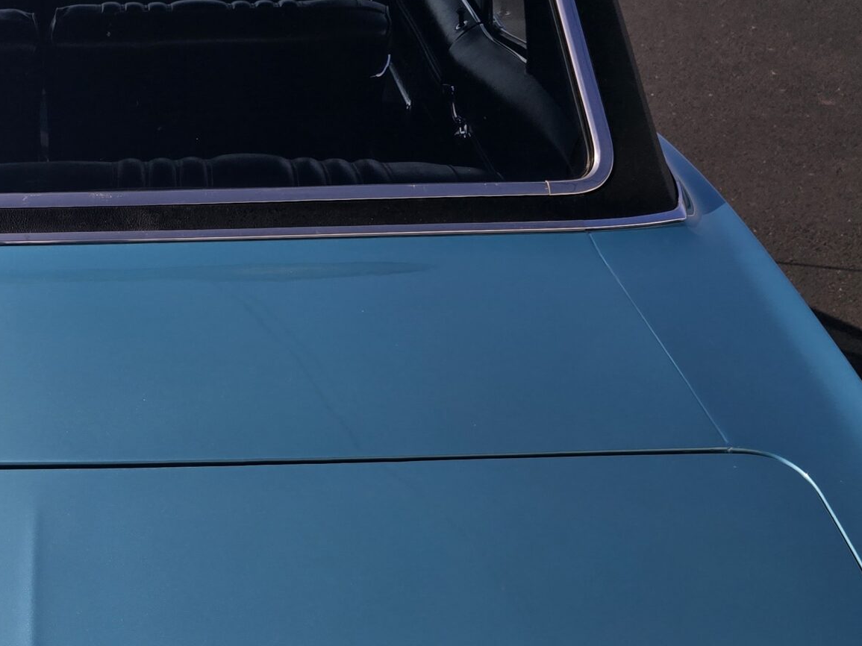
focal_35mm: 51
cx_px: -43
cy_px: 688
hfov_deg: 33.5
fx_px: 1270
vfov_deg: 26.6
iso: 12
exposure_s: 1/1016
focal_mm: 6.3
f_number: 1.7
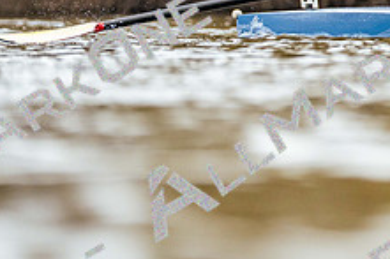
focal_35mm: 1236
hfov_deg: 1.7
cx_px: 506
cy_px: -31
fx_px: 13380
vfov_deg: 1.1
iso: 2500
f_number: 6.3
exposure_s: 1/2000
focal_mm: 470
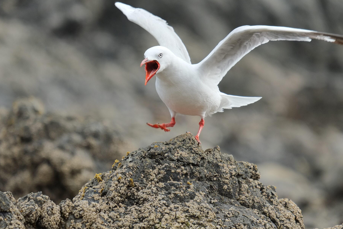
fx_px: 4040
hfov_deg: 4.9
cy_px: 126
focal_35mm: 424
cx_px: 168
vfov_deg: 3.2
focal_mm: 200
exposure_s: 1/400
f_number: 4.8
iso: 400
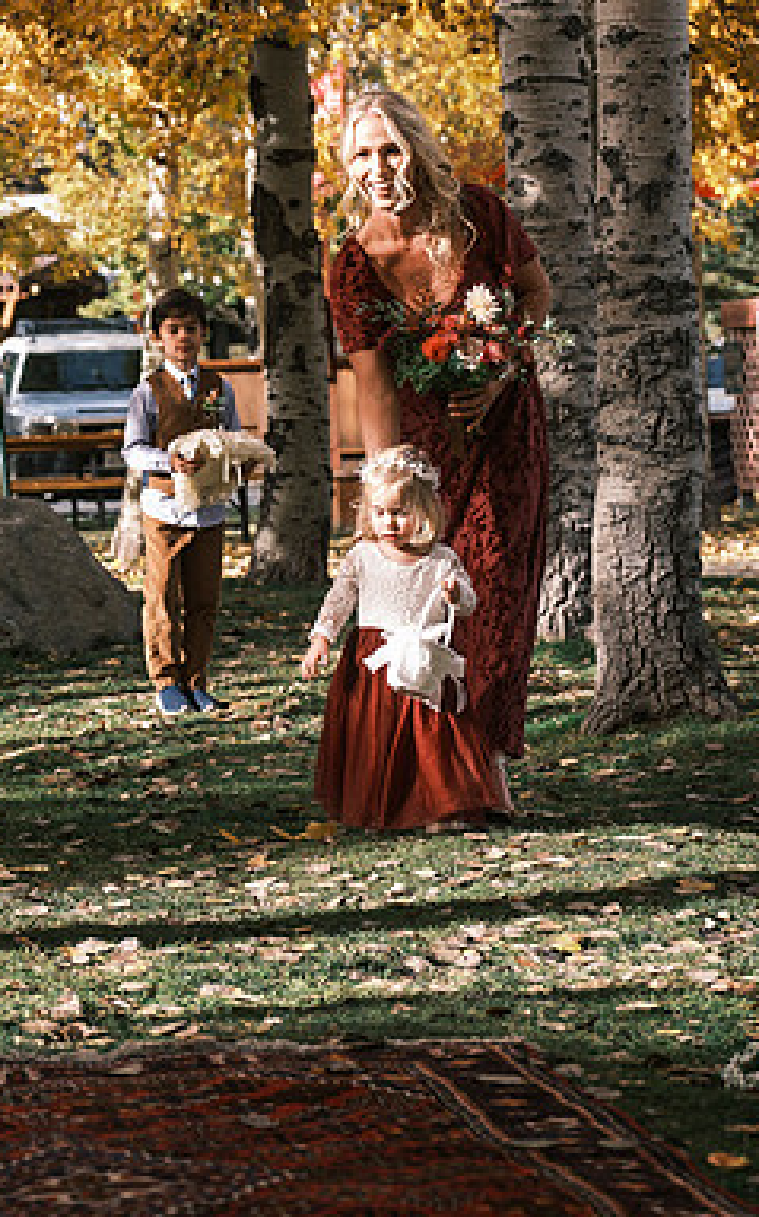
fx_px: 4506
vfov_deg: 15.4
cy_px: 612
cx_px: 343
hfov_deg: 9.6
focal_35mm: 136
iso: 400
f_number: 4
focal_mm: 58.7
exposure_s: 1/500
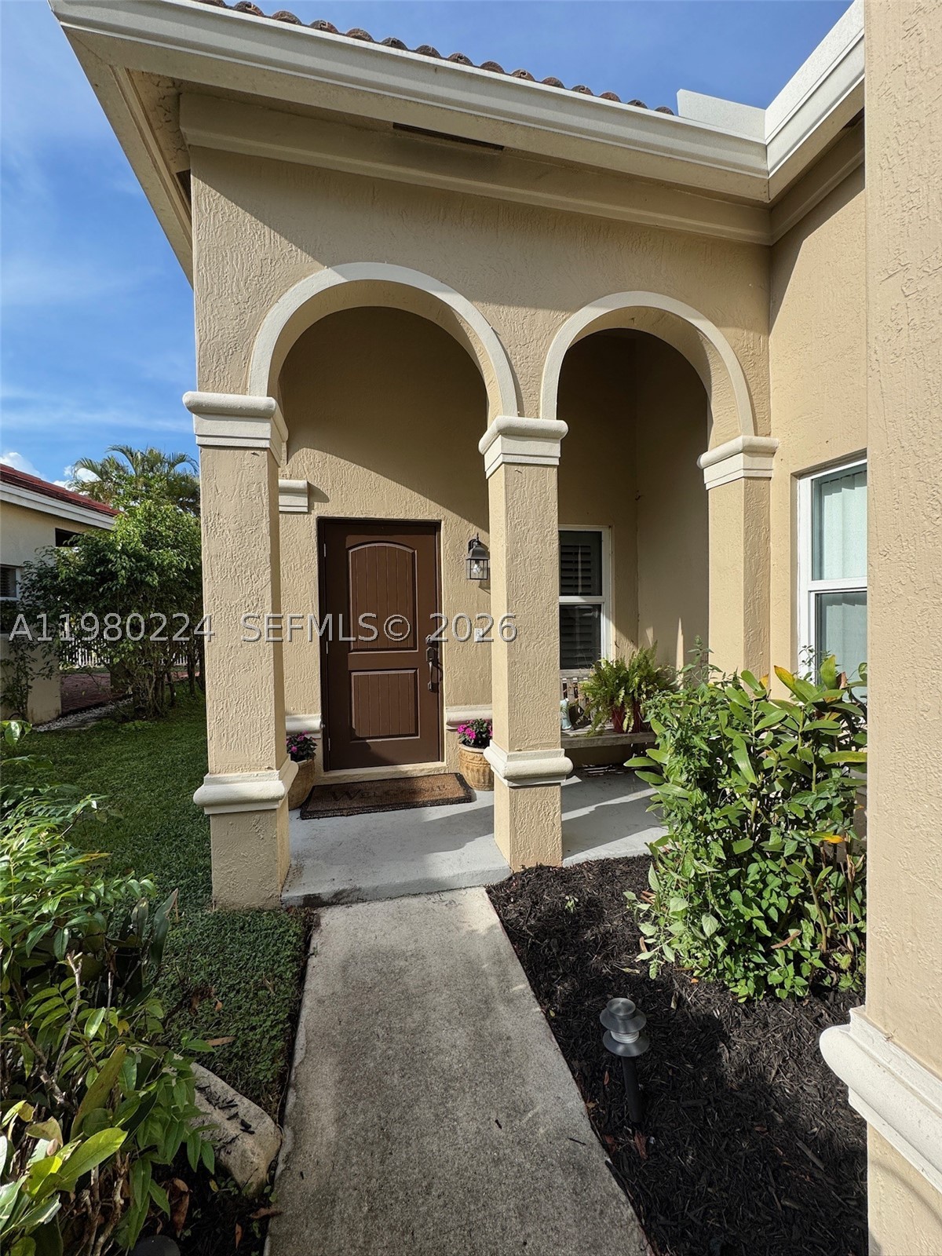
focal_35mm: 14
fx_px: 508
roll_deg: +1.3
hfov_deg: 85.7
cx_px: 471
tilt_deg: -0.7
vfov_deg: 102.1
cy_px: 628
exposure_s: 1/1217
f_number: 2.2
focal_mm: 2.22
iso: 40
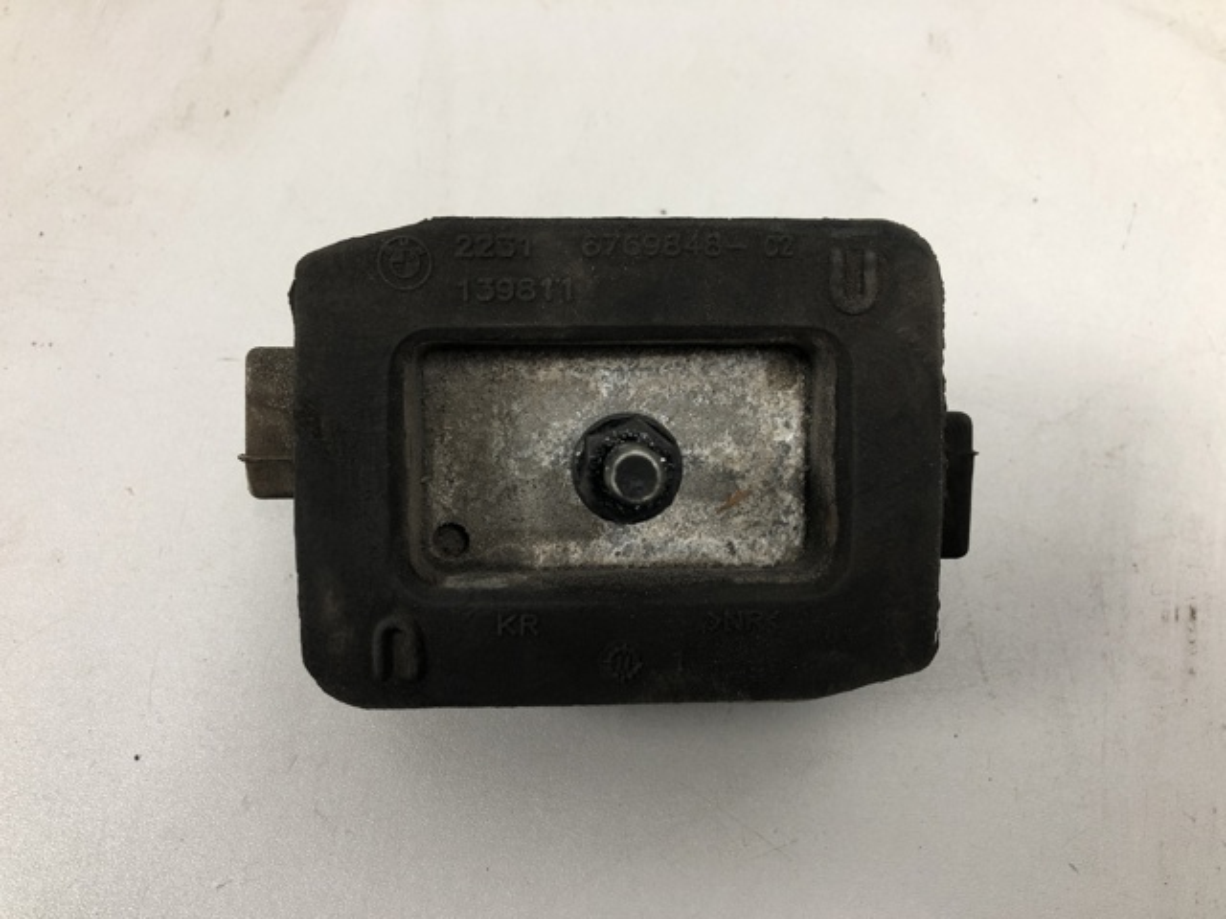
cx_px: 613
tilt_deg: -63.5
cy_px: 460
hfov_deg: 63.4
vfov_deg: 49.7
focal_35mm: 28
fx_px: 992
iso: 40
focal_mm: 4
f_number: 1.8
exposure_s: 1/20
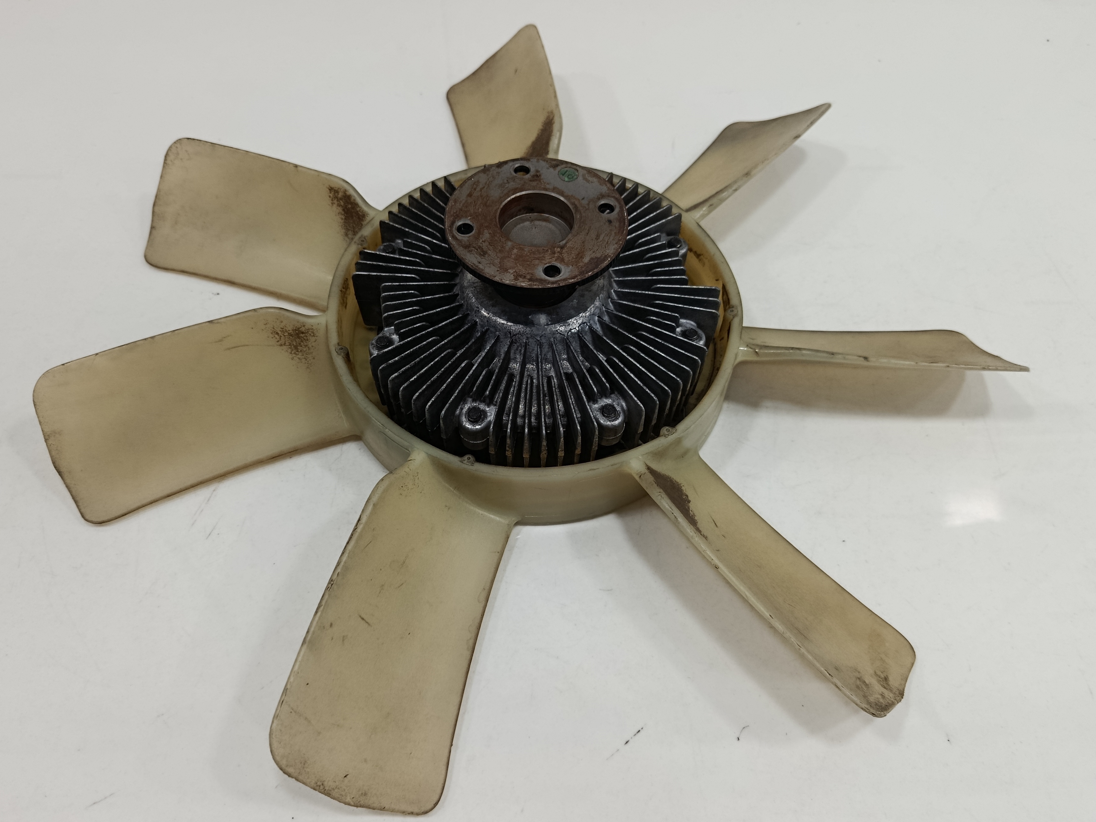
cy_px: 426
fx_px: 855
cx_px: 532
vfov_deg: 51.3
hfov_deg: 65.3
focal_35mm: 27
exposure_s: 1/100
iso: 832
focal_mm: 5.24
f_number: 1.7
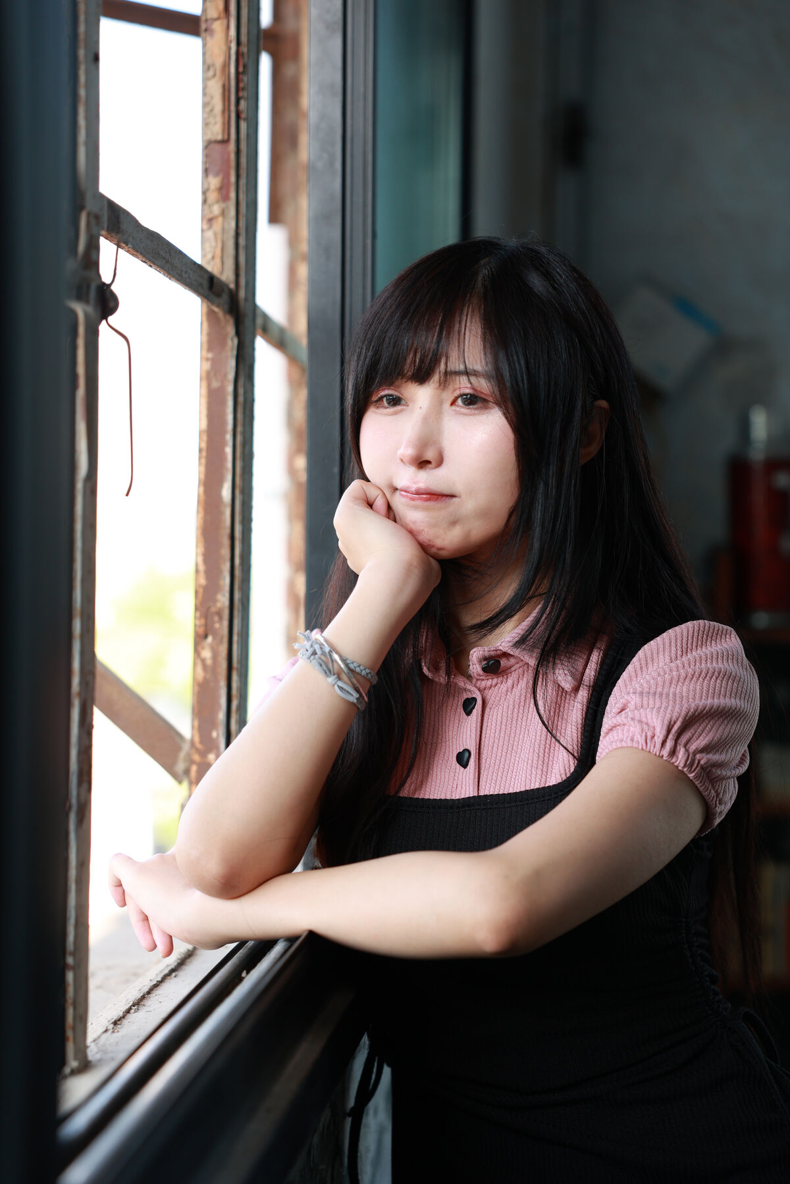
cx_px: 395
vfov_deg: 28.8
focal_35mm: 70
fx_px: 2304
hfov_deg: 19.5
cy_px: 592
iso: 200
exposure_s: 1/200
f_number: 2.8
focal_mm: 70
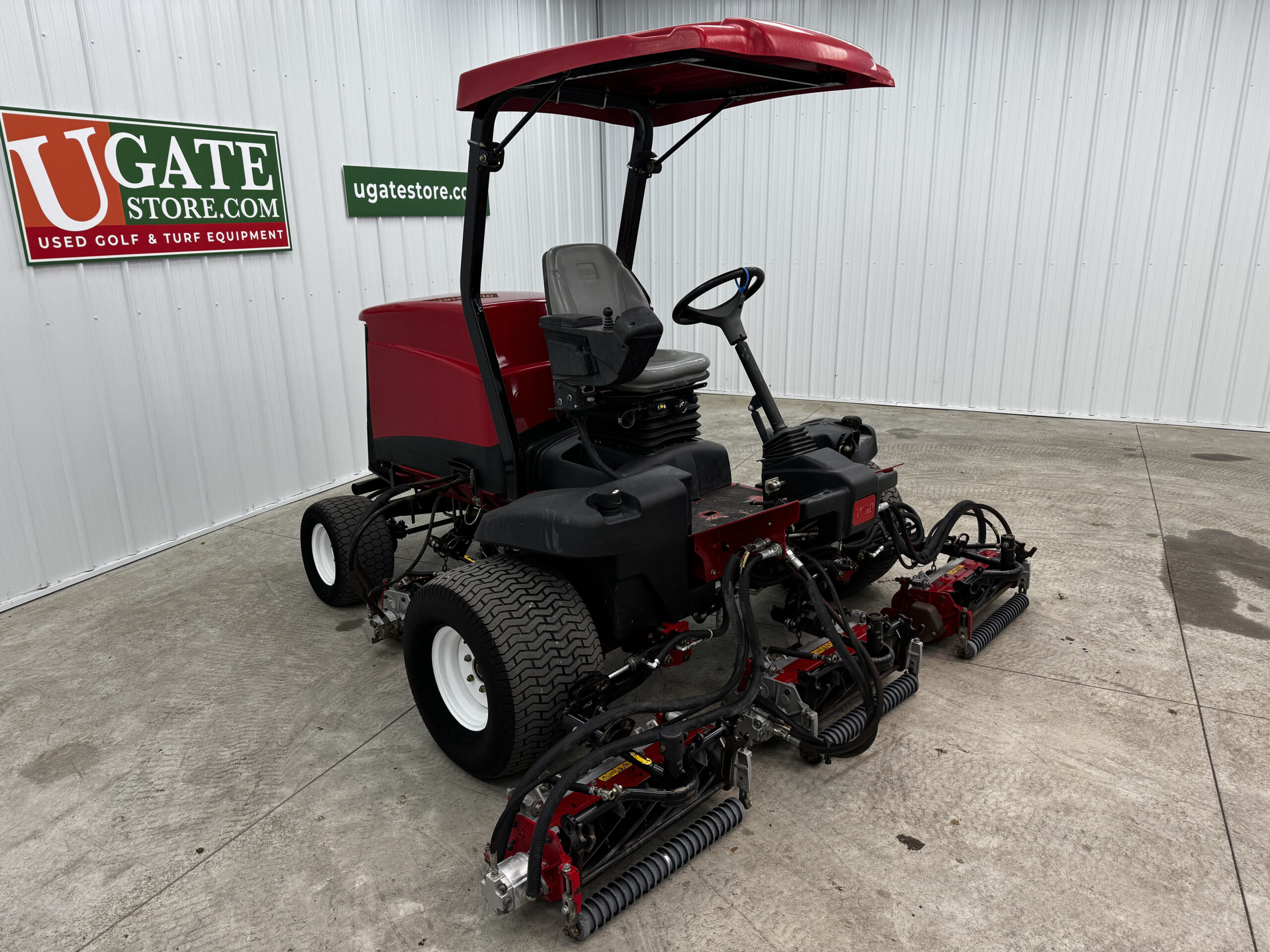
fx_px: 881
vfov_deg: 56.8
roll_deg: +0.5
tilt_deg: -18.0
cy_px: 476
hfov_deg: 71.6
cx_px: 635
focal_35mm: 24
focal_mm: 6.76
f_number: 1.78
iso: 80
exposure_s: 1/120
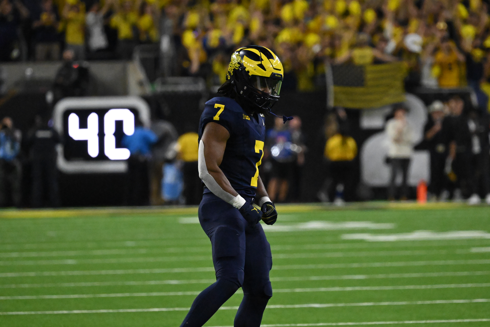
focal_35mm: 450
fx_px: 6123
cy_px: 164
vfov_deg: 3.1
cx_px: 245
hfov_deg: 4.6
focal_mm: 300
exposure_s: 1/2500
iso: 10000
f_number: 5.3
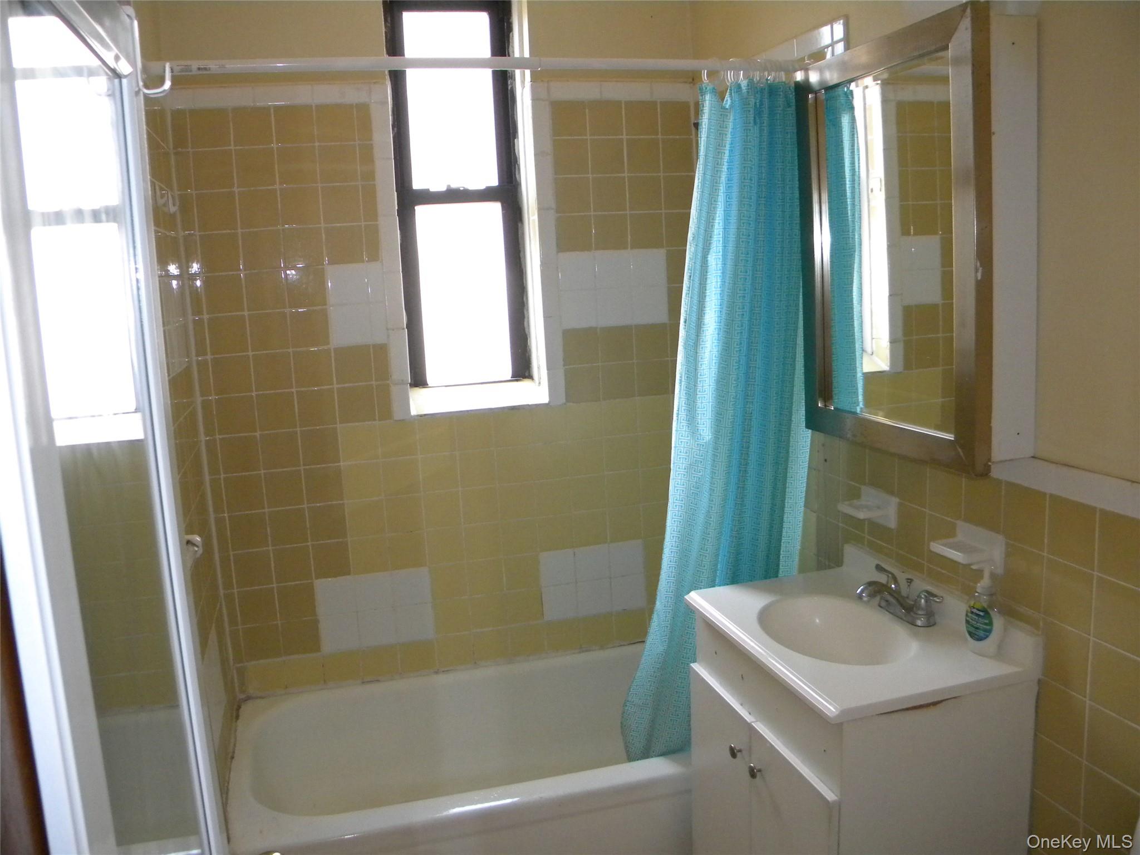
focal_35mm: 28
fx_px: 922
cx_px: 570
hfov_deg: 63.4
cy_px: 428
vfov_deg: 49.7
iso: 400
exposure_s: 1/26.5
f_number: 3.5
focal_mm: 5
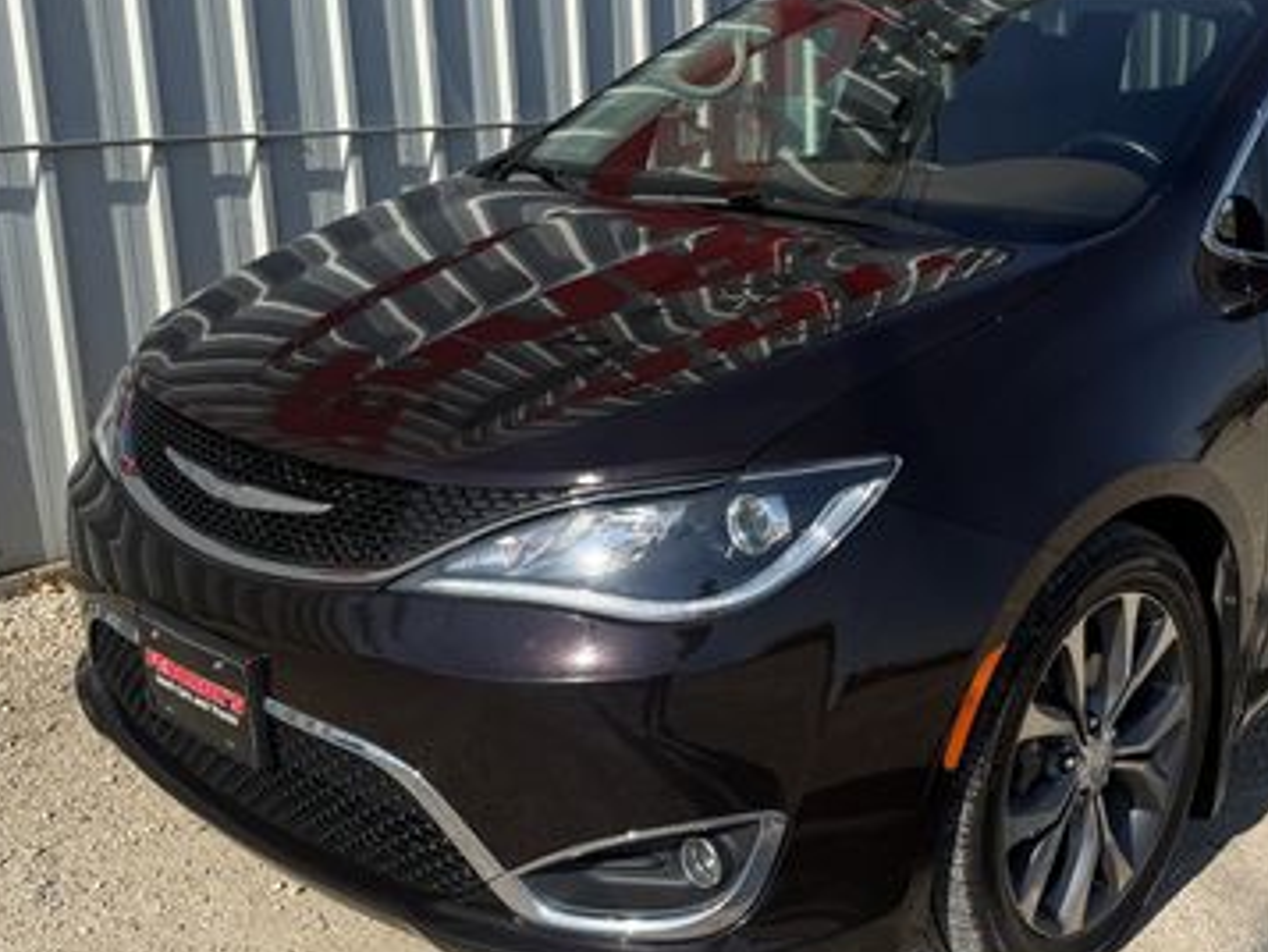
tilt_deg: -12.4
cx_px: 803
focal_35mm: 43
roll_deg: +1.1
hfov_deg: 43.4
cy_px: 426
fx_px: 1576
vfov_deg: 33.6
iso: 80
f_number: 1.78
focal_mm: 6.76
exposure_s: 1/5714
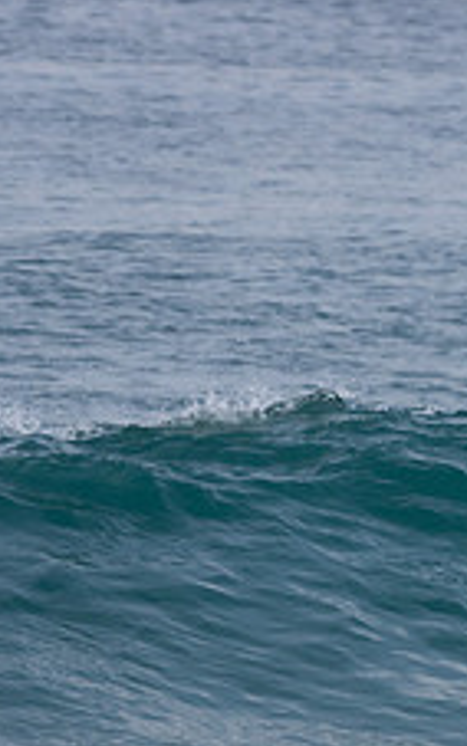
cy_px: 541
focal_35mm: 1368
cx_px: 862
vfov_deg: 1.5
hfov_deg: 1.0
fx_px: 27840
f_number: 5.6
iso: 720
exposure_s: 1/1000
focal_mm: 350
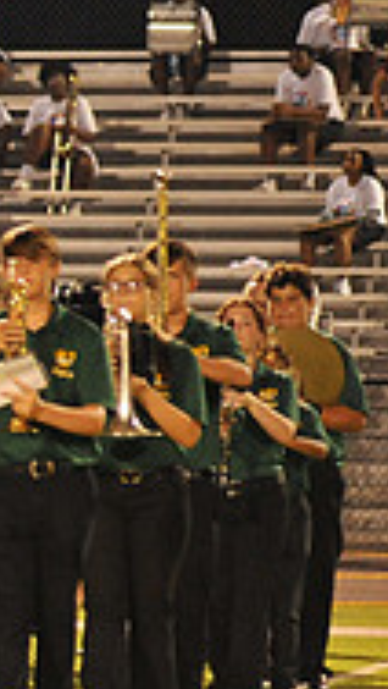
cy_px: 377
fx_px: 10005
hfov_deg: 2.2
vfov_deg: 3.9
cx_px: -622
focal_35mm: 548
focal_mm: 170
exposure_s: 1/160
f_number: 4
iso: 3200
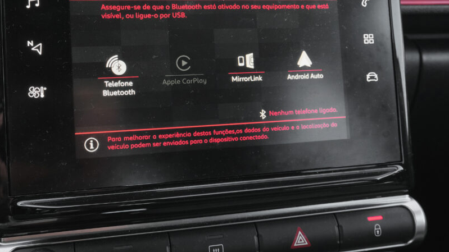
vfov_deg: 25.3
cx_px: 201
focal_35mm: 47
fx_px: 559
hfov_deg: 43.7
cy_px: 91
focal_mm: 23.5
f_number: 8
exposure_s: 1/60
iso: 2000
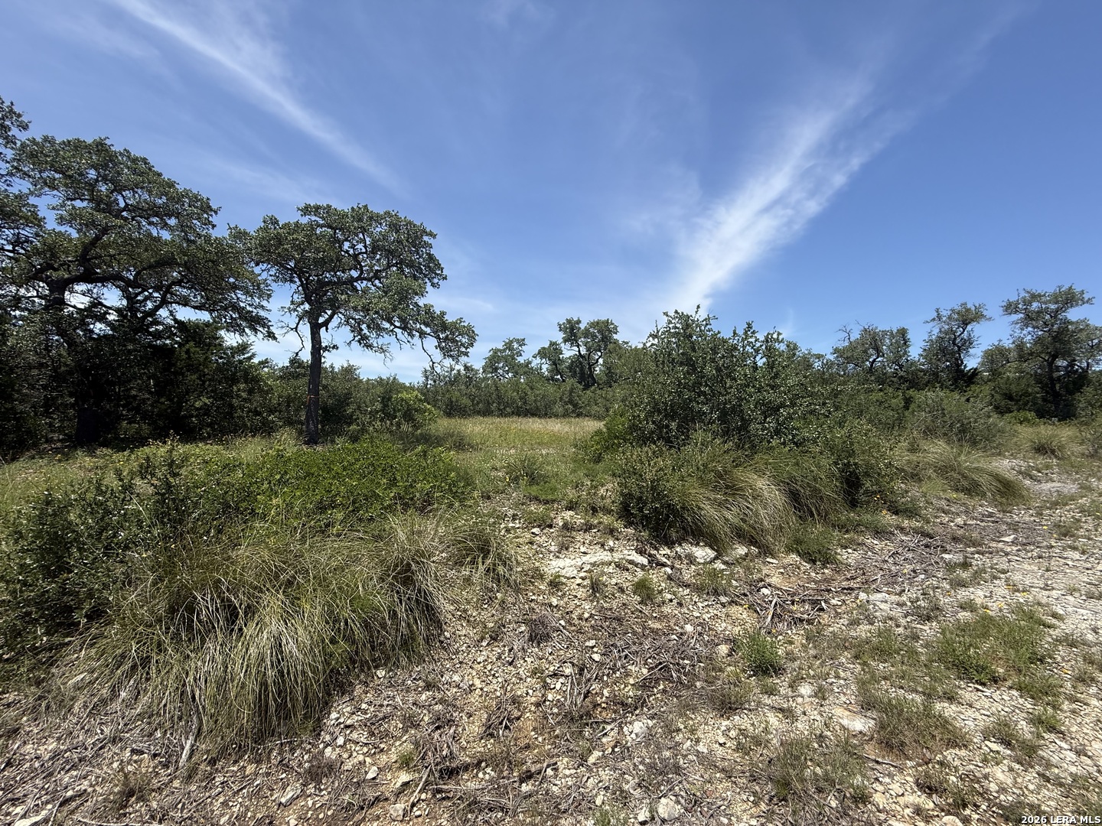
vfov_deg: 85.7
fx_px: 446
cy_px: 413
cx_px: 551
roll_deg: -1.9
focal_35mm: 14
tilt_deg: +2.7
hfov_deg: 102.1
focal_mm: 2.22
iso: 50
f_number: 2.2
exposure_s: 1/1901
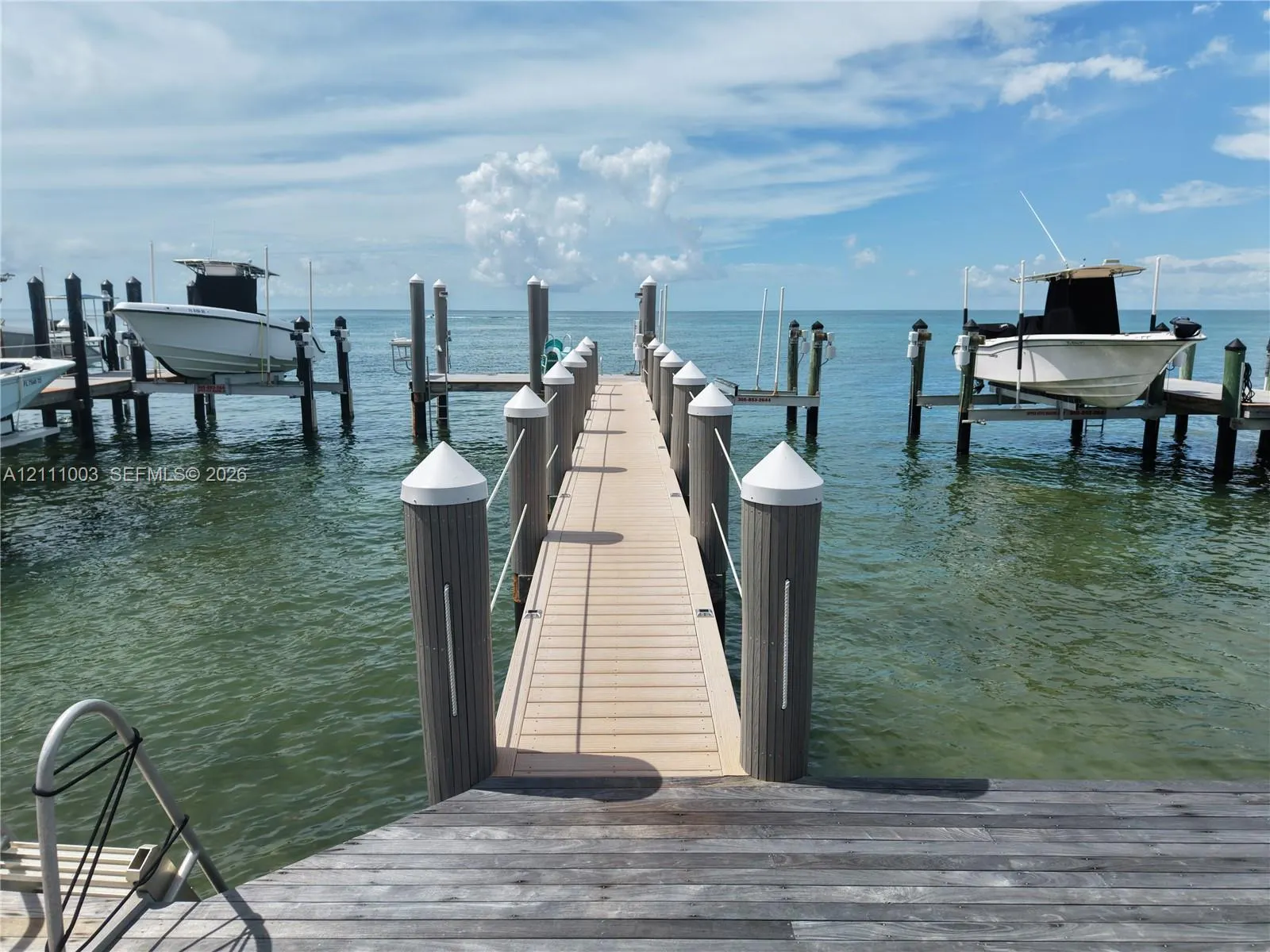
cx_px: 635
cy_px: 476
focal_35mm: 24
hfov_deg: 71.6
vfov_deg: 56.8
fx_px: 881
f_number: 1.8
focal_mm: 8.67
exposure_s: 1/8000
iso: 240
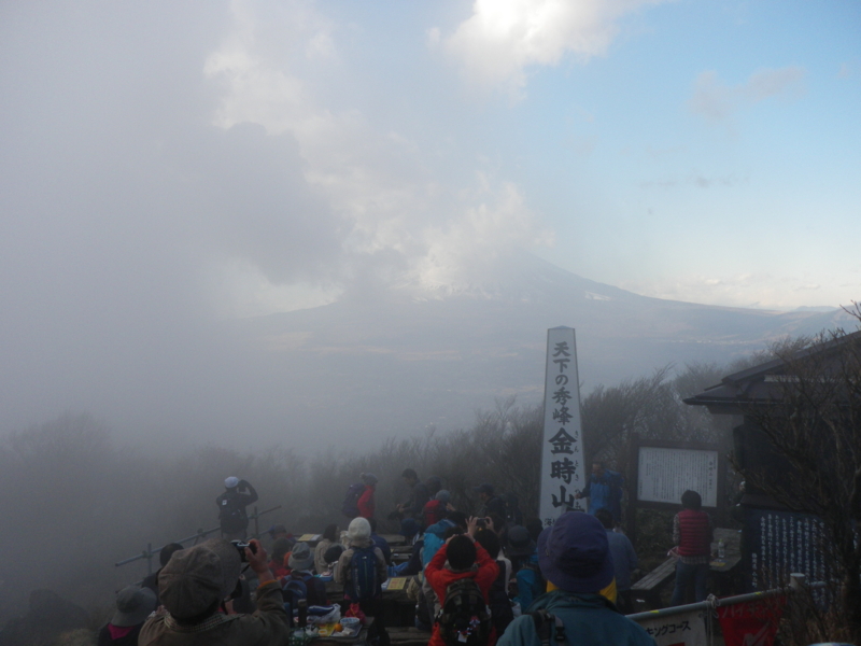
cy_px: 323
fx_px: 871
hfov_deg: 52.6
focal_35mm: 35
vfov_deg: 40.7
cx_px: 430
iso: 64
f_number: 3.8
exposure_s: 1/320
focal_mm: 6.2
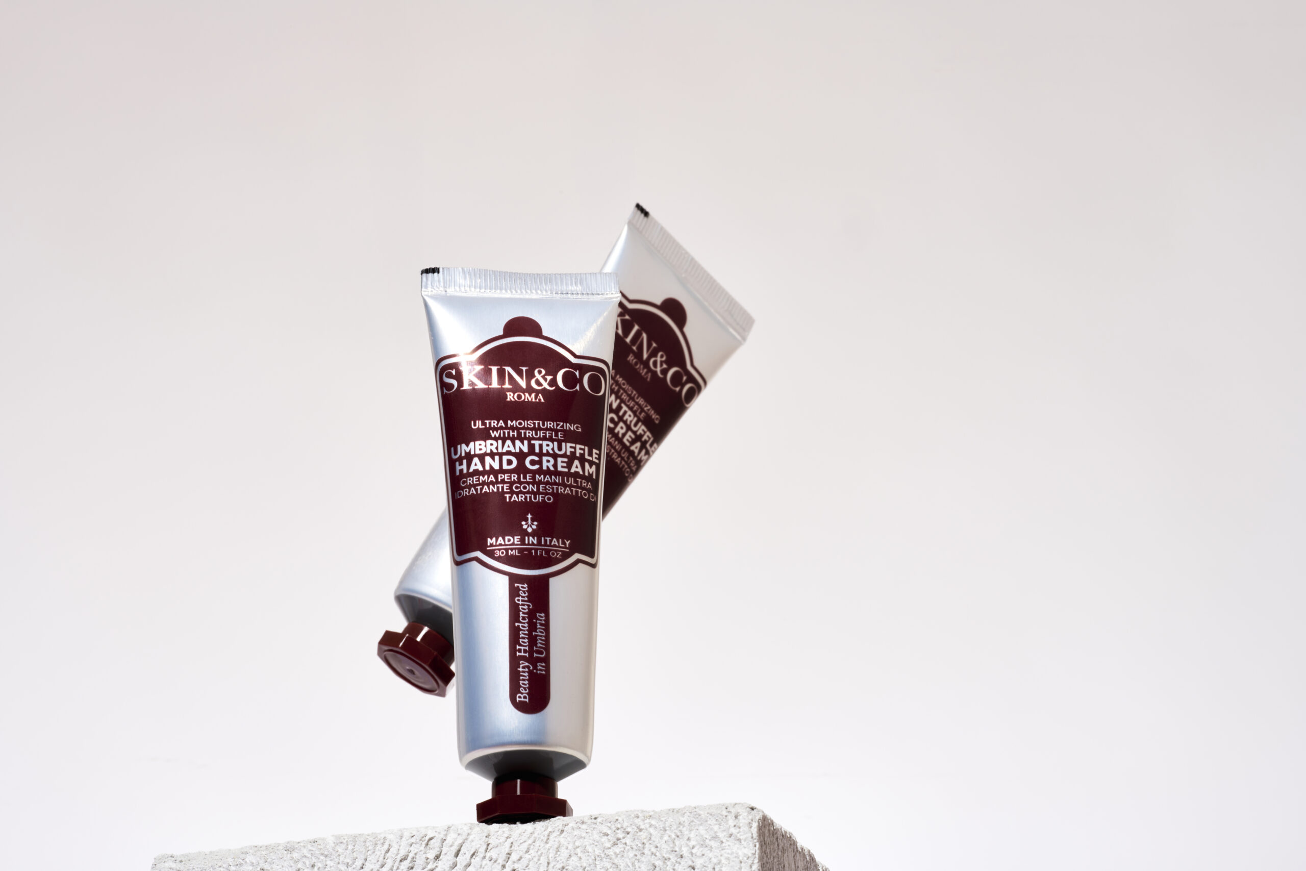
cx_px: 653
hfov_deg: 19.5
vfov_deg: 13.0
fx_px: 3809
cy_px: 436
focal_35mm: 105
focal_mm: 105
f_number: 22
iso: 64
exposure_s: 1/160
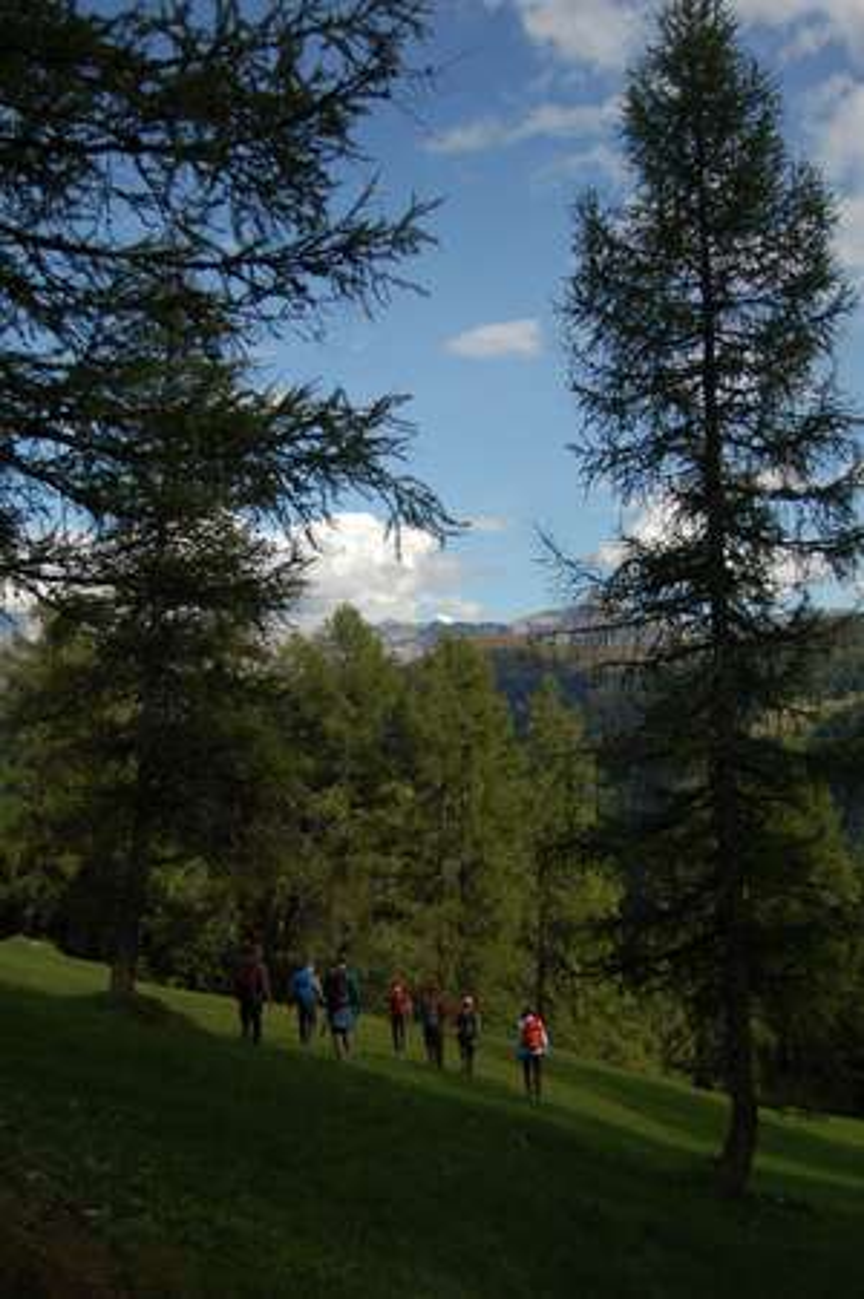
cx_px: 432
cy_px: 650
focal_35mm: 34
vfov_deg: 55.1
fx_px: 1244
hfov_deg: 38.3
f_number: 3.8
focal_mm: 23
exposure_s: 1/3200
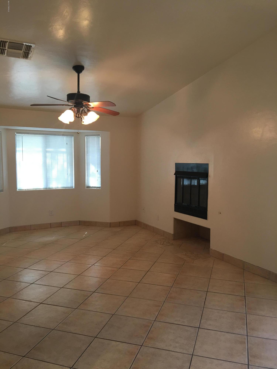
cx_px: 138
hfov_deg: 48.2
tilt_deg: -4.1
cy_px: 184
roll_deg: +0.1
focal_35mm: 29
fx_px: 309
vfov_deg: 61.7
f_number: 2.2
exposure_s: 1/15
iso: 25
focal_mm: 4.15
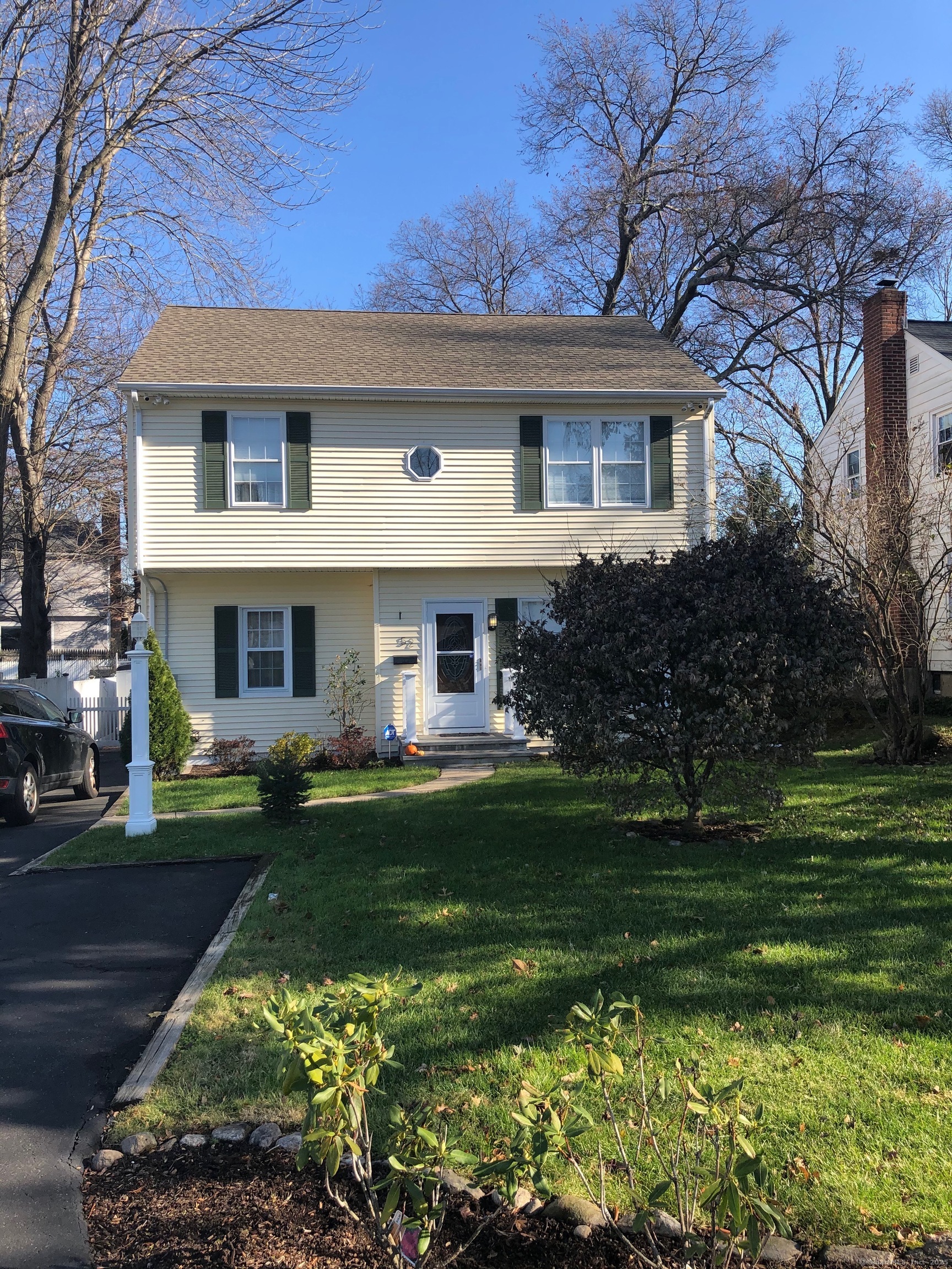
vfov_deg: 63.4
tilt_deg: +0.8
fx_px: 1027
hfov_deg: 49.7
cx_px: 476
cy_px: 634
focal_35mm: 28
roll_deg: +1.3
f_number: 1.8
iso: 20
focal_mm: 3.99
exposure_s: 1/714
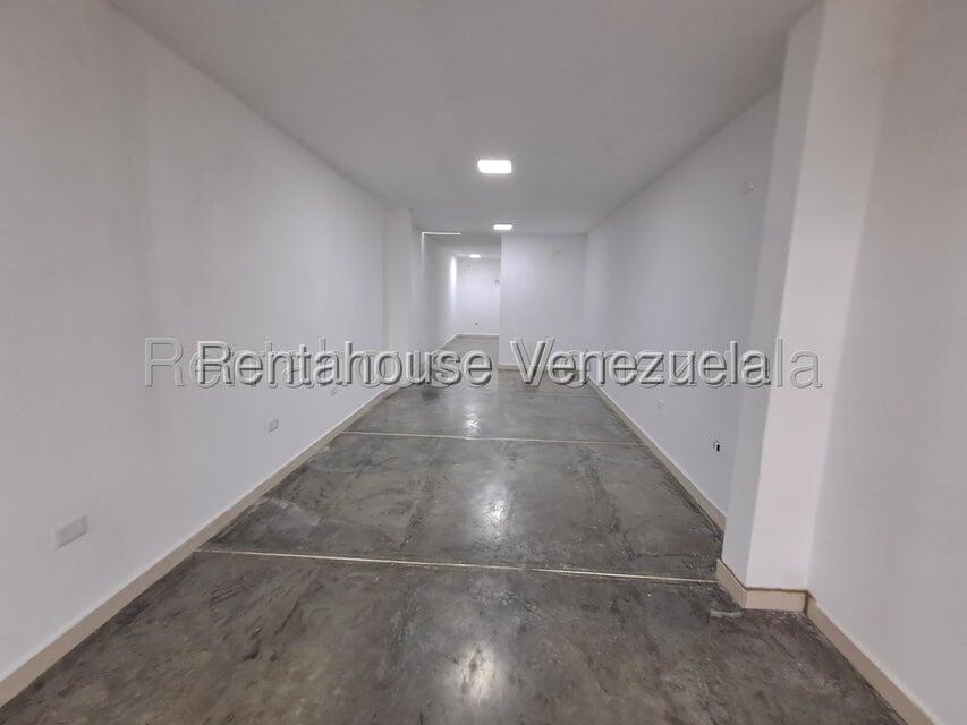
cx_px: 484
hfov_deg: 94.5
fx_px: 447
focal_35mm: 16
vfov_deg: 78.1
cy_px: 362
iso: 200
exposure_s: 1/30
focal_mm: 1.64
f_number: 2.2
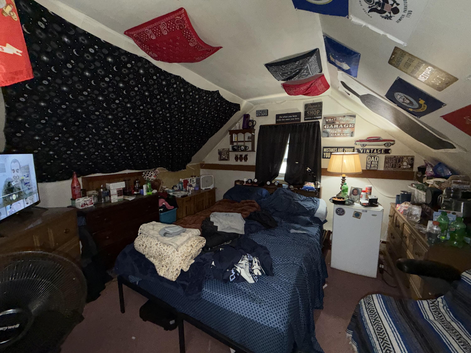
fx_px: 190
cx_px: 236
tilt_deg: -7.8
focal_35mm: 14
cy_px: 176
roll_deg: +0.1
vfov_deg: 85.7
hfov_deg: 102.1
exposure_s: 1/40
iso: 200
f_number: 2.2
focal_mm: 2.22
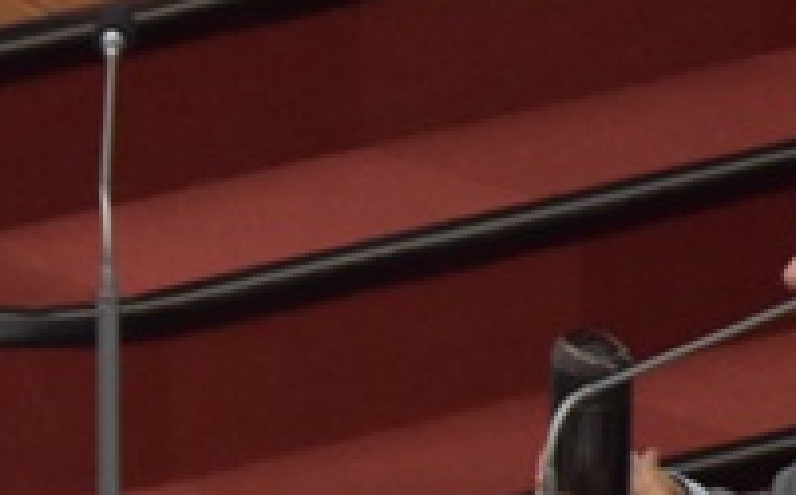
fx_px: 22140
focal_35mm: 1022
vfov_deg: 1.3
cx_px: -434
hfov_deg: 2.1
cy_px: 531
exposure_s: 1/100
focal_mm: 140
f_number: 5.6
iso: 1600
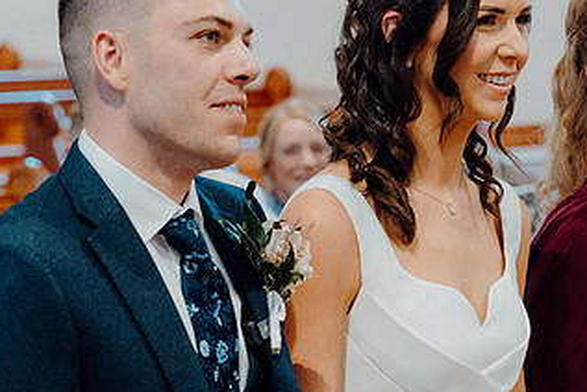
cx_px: 252
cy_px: 193
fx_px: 3133
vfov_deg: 7.2
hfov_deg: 10.7
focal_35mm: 192
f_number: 3.5
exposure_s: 1/160
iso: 3200
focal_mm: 70
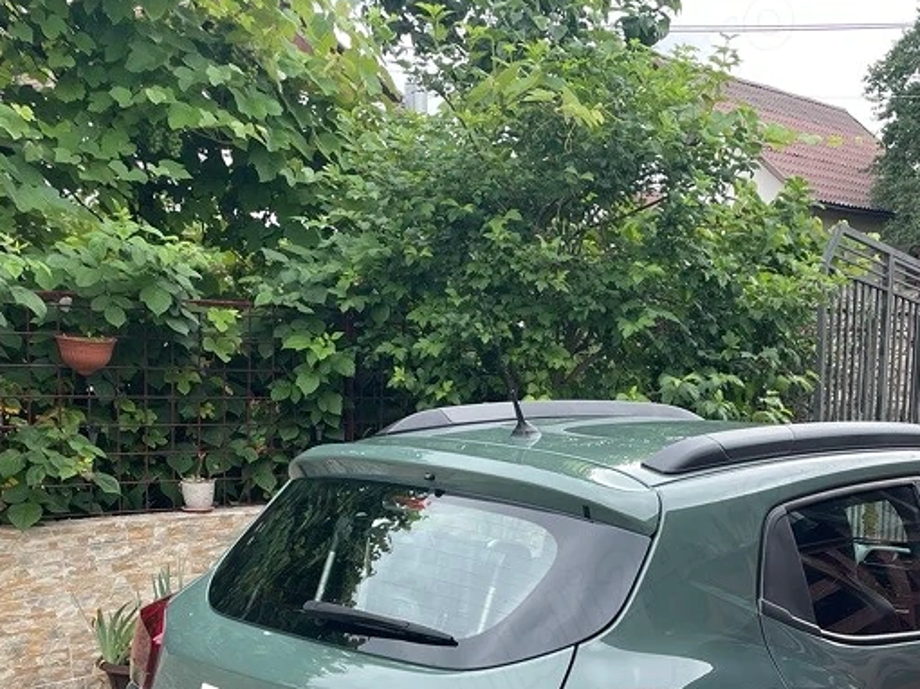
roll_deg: -1.3
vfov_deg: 27.5
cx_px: 720
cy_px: 620
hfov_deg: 36.4
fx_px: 1355
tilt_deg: -14.0
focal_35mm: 51
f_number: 1.6
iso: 32
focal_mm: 4.2
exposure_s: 1/146
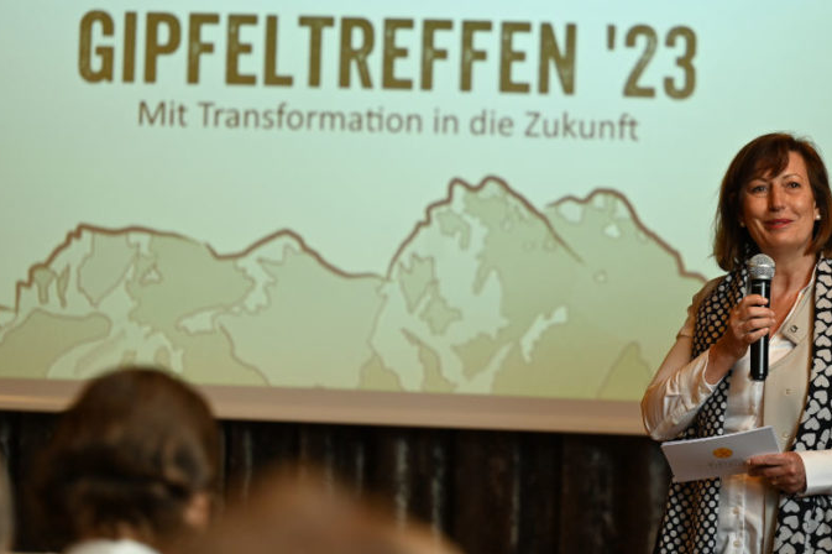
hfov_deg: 9.7
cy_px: 174
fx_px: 4920
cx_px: 549
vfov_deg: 6.4
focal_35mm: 213
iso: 560
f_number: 2.8
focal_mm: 140
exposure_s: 1/250
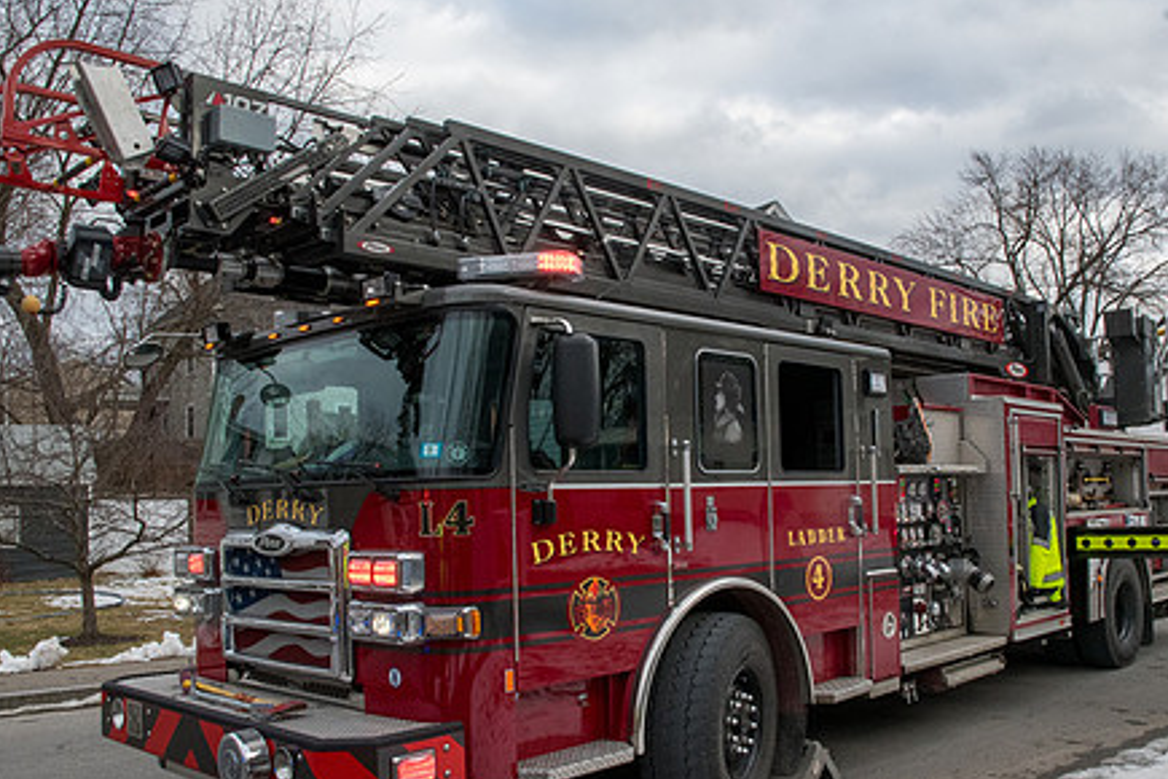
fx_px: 1038
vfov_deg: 41.0
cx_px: 661
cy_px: 450
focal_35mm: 32
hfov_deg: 58.5
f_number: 16
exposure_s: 1/400
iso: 1600
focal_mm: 16
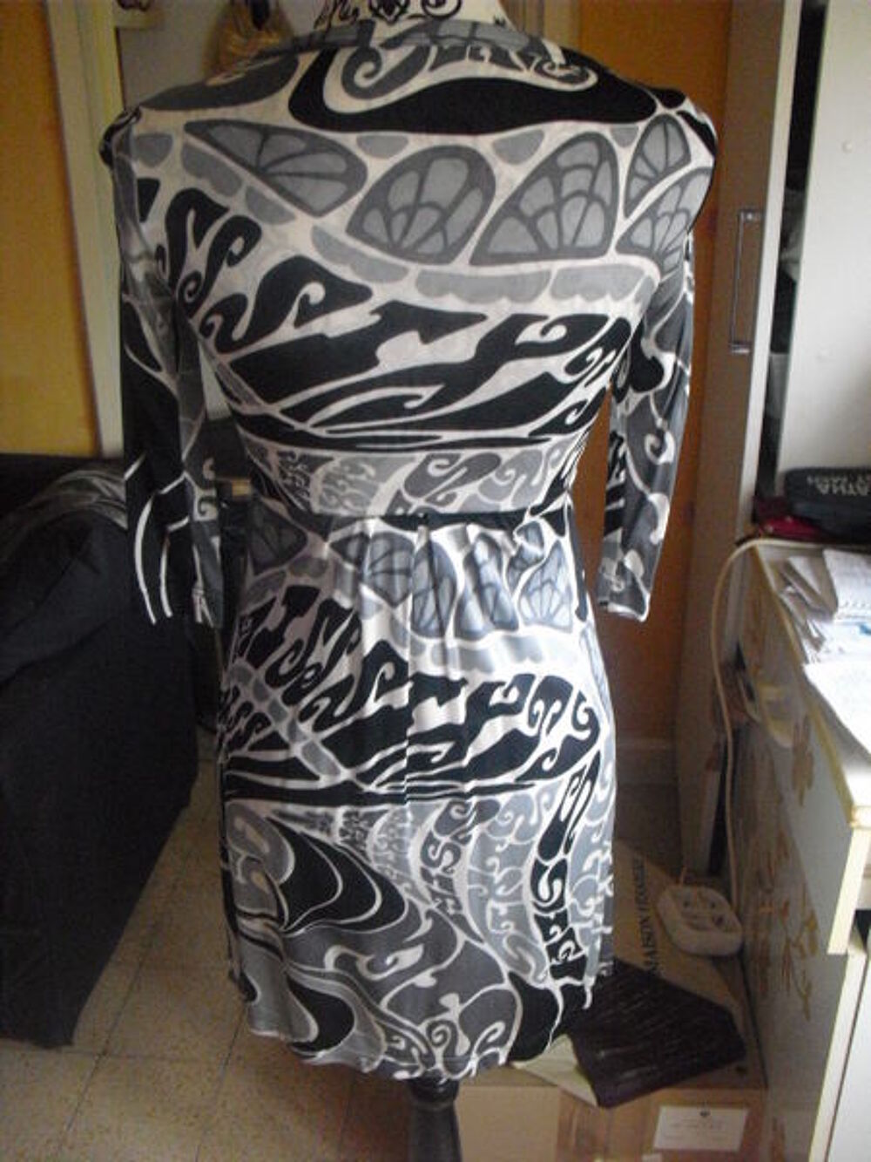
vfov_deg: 51.4
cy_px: 581
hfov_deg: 39.7
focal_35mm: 36
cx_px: 436
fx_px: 1208
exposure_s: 1/25
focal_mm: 6.3
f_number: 3.1
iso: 800
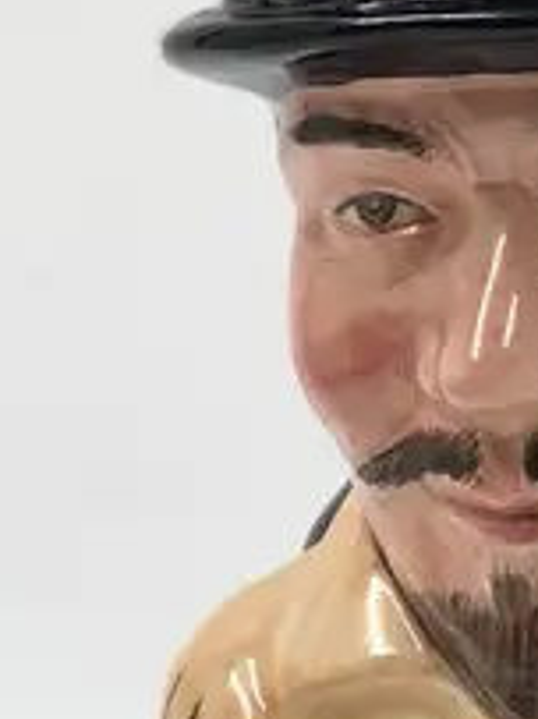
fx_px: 5974
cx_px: 648
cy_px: 1084
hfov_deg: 5.1
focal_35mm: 288
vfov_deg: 6.8
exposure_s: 1/100
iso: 25
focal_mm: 6.6
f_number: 2.8
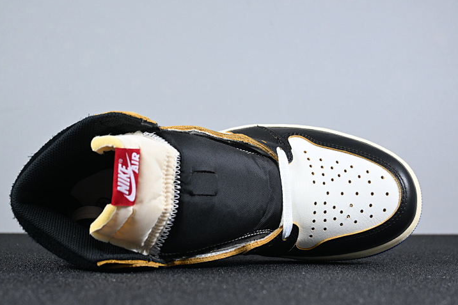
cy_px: 147
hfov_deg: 35.1
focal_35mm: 57
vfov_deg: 23.8
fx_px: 725
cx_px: 217
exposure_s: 1/125
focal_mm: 34
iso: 560
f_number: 5
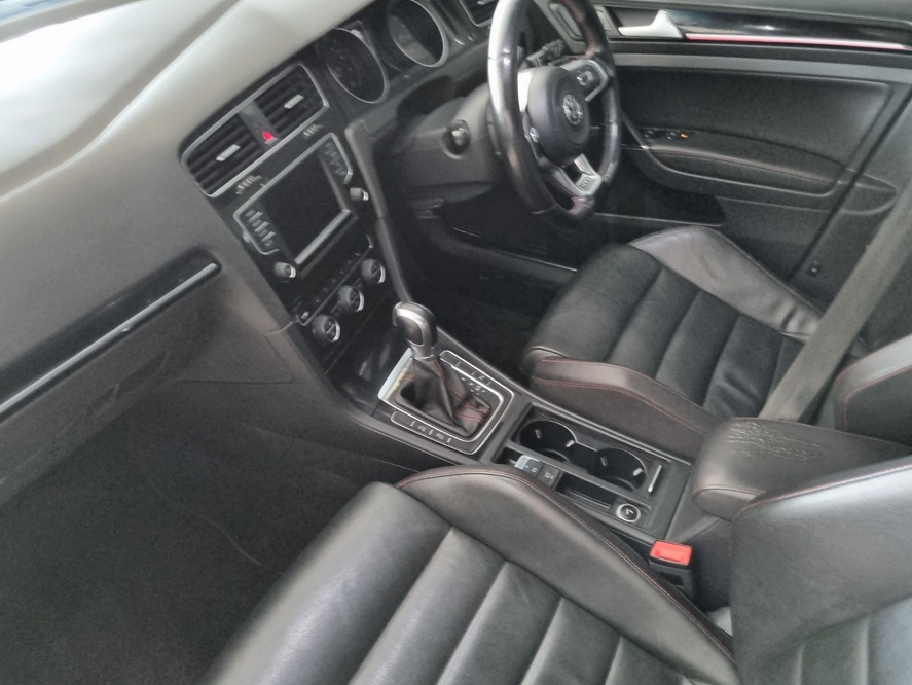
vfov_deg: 46.8
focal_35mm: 30
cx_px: 475
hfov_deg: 59.9
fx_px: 791
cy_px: 361
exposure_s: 1/50
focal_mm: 5.4
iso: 640
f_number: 1.8
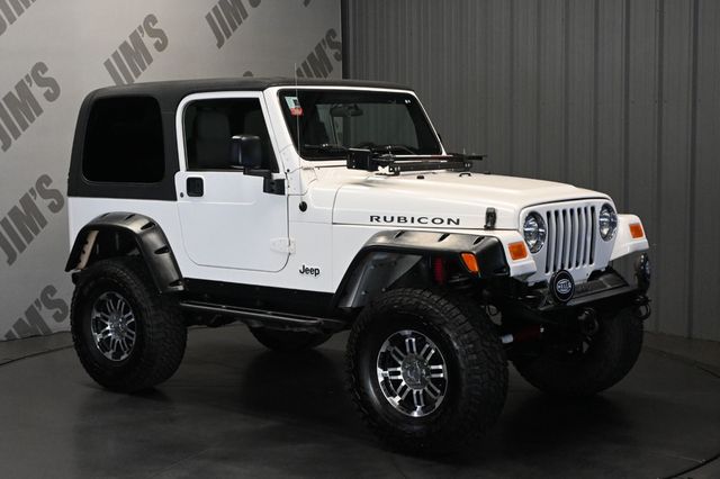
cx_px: 360
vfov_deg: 25.0
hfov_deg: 36.9
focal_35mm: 54
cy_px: 240
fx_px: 1079
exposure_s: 1/100
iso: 3200
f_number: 5.3
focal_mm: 36
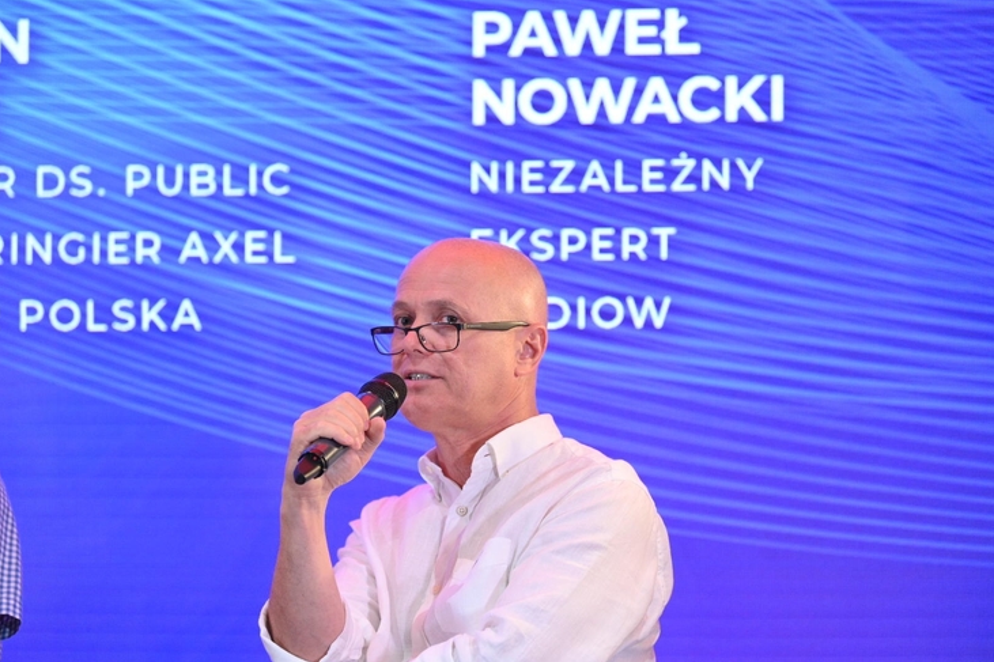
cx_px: 498
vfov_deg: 10.9
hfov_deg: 16.3
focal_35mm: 126
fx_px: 3478
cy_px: 330
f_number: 3.2
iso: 2500
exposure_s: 1/160
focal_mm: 125
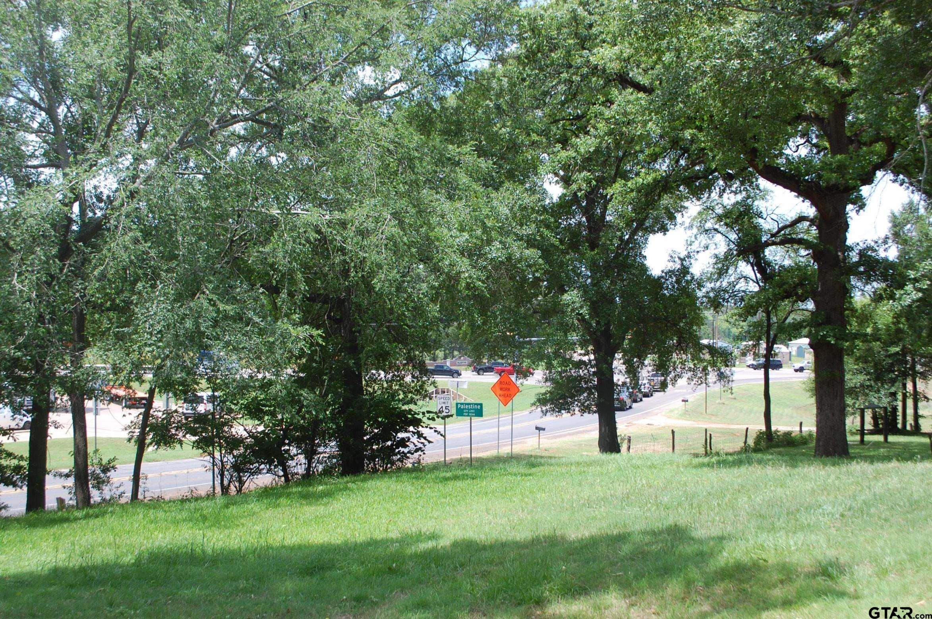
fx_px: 1009
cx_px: 466
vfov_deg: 34.2
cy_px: 310
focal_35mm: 39
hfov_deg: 49.6
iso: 200
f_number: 8
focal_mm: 26
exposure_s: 1/250
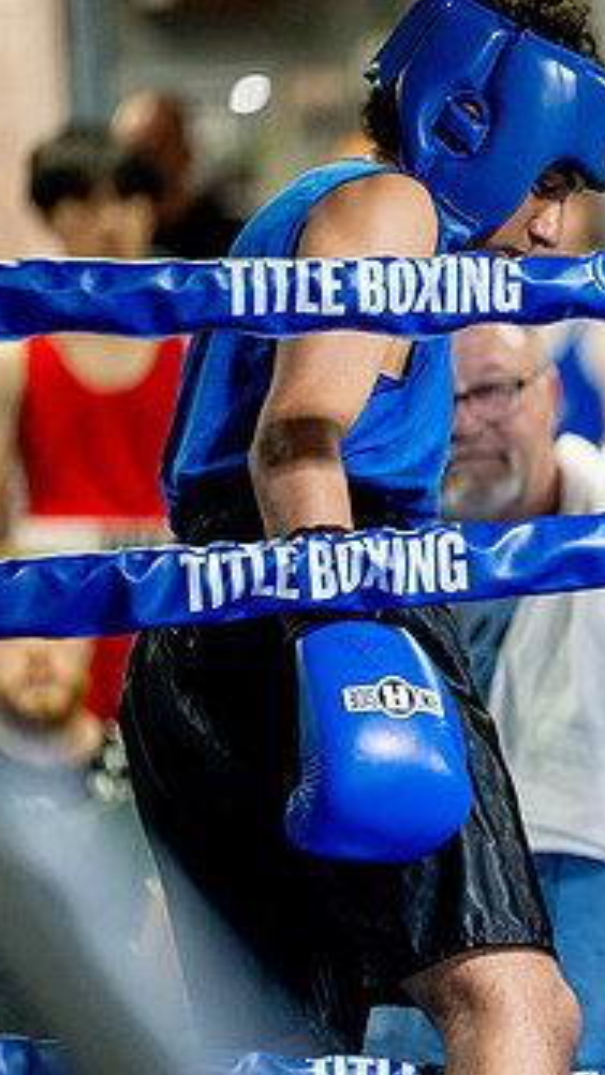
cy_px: 571
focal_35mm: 249
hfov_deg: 4.9
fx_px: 7098
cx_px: 830
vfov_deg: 8.7
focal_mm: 137
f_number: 2
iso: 4000
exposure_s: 1/800
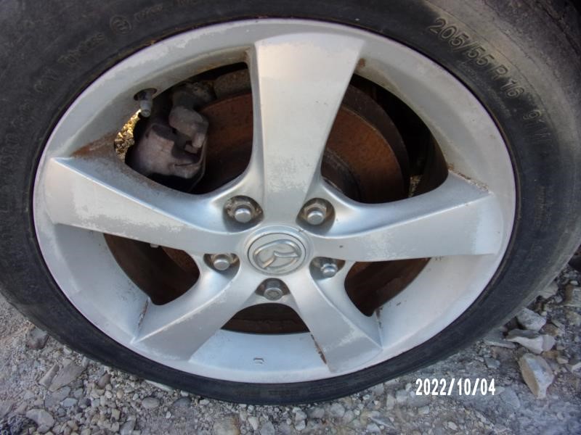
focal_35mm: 24
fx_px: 403
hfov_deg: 71.6
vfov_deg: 56.8
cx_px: 290
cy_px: 218
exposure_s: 1/150
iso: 80
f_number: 3.3
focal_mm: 4.3
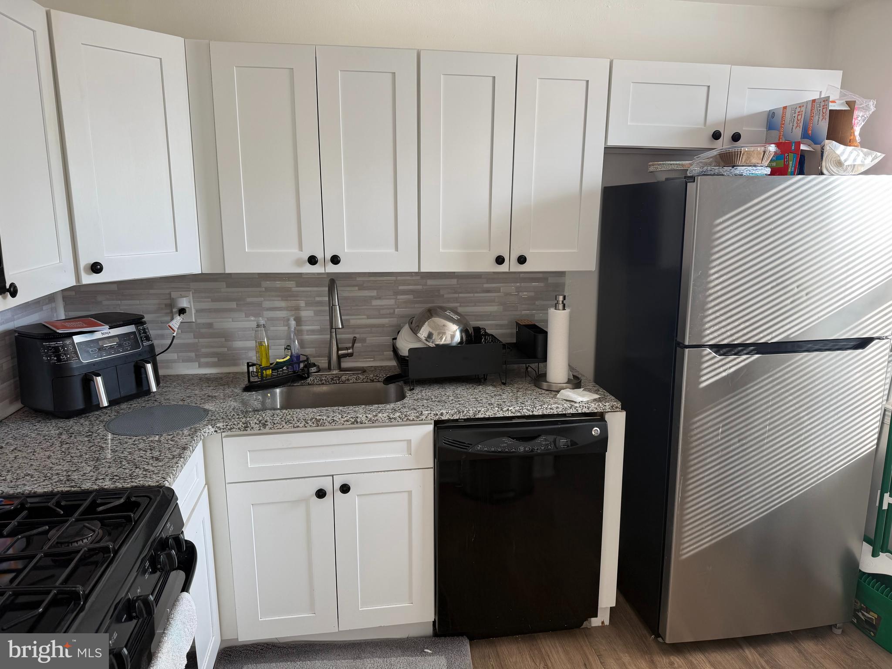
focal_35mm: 24
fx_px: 618
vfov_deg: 56.8
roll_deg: -0.3
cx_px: 446
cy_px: 334
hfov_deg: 71.6
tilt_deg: -11.6
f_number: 1.78
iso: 50
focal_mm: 6.76
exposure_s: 1/121
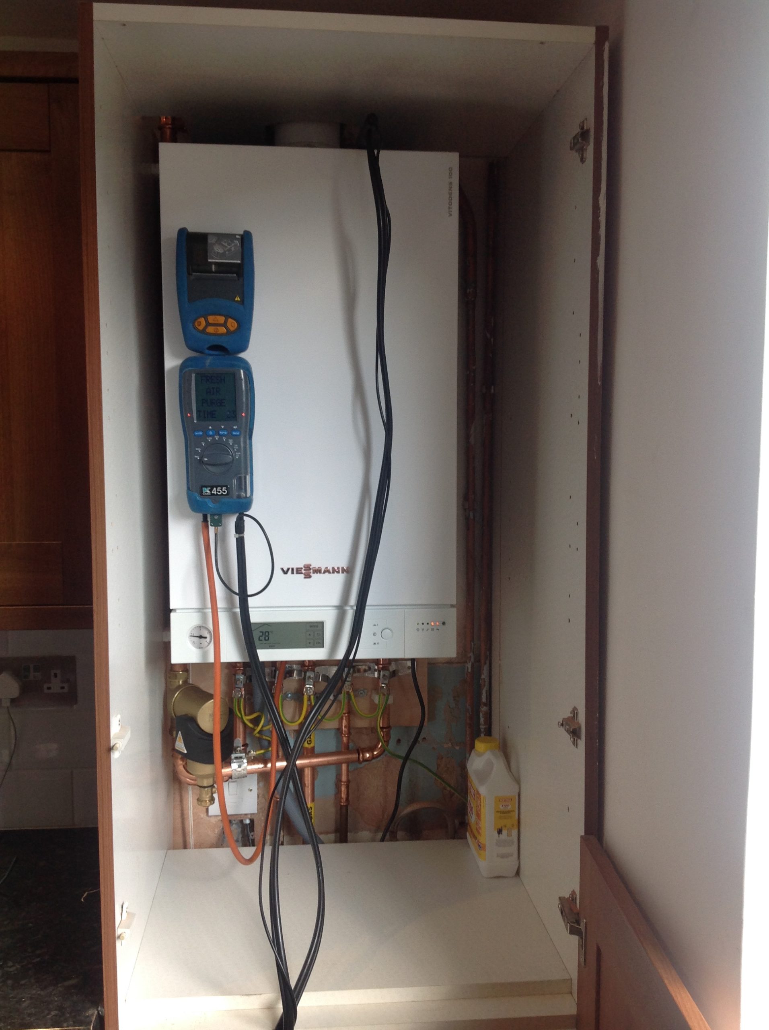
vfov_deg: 52.7
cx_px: 384
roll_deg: +2.1
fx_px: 1039
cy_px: 515
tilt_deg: -2.2
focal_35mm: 35
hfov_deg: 40.6
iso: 64
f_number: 2.4
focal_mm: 4.28
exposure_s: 1/60
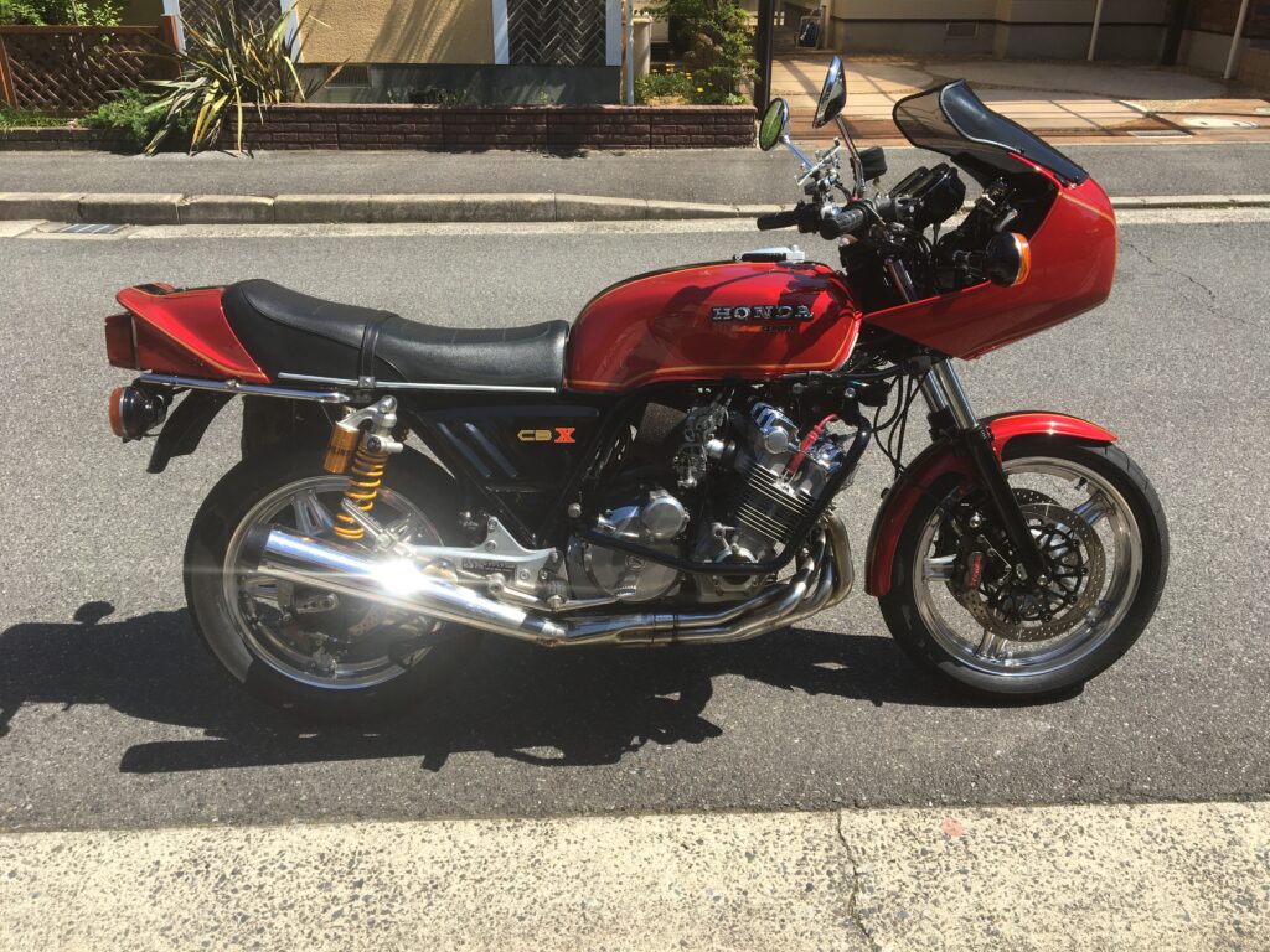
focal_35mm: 29
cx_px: 635
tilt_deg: -26.1
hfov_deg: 61.7
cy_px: 476
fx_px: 1064
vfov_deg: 48.2
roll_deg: -0.7
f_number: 2.2
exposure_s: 1/999
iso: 25
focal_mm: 4.15
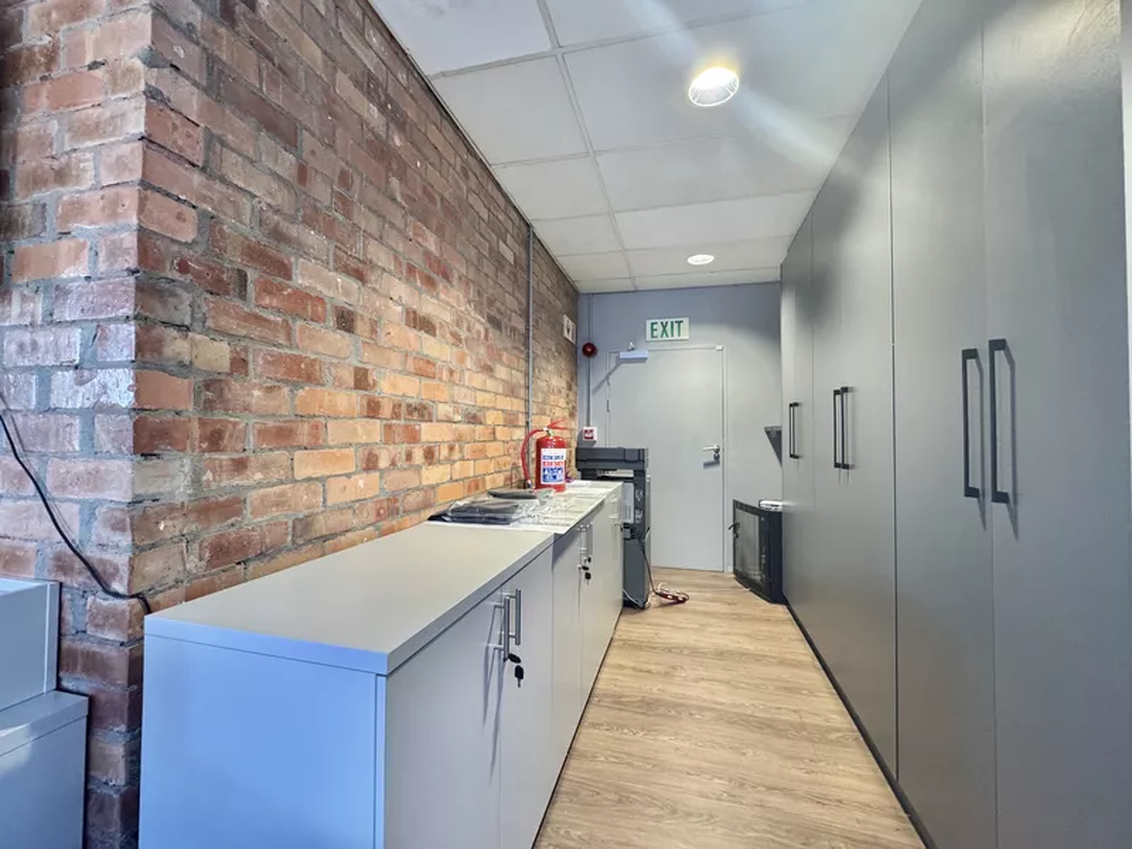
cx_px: 566
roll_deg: -0.5
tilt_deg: +1.2
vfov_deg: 85.7
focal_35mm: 14
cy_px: 424
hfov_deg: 102.1
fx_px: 458
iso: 250
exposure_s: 1/50
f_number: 2.2
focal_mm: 2.22
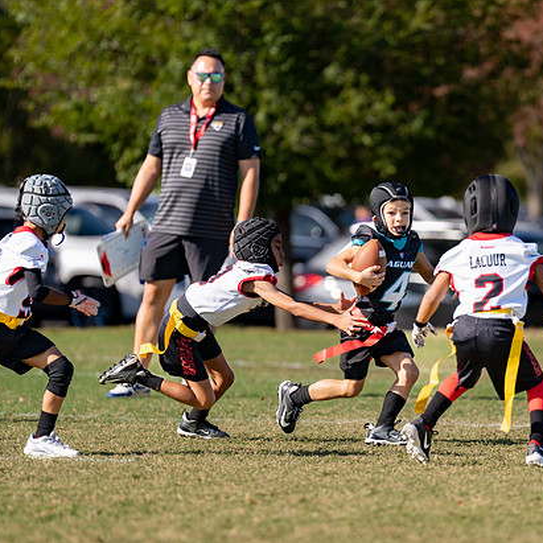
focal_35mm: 323
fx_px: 5732
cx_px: 378
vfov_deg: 5.4
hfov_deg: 5.4
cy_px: 304
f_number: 2.8
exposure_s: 1/1600
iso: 100
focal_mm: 200
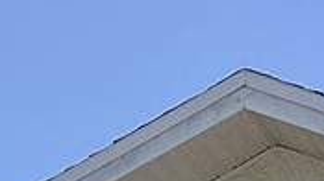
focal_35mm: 198
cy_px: 790
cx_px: 133
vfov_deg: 5.2
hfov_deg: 10.9
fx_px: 1699
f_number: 2.4
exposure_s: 1/1698
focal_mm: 3.3
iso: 25
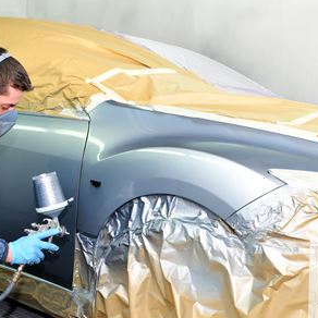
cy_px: 158
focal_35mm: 55
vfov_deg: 31.1
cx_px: 115
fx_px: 572
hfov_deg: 30.9
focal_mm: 28
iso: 200
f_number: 6.3
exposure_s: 1/60
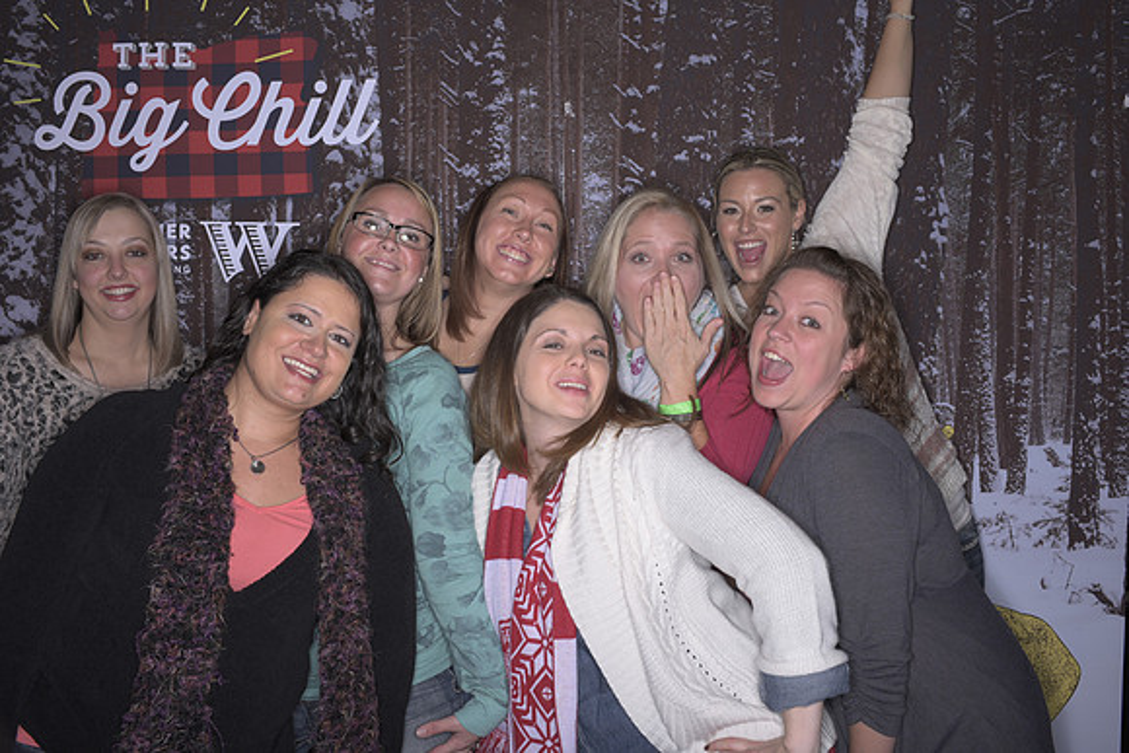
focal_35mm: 35
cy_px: 376
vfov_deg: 37.9
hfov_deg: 54.4
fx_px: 1098
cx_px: 564
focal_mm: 35
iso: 64
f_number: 11
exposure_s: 1/250
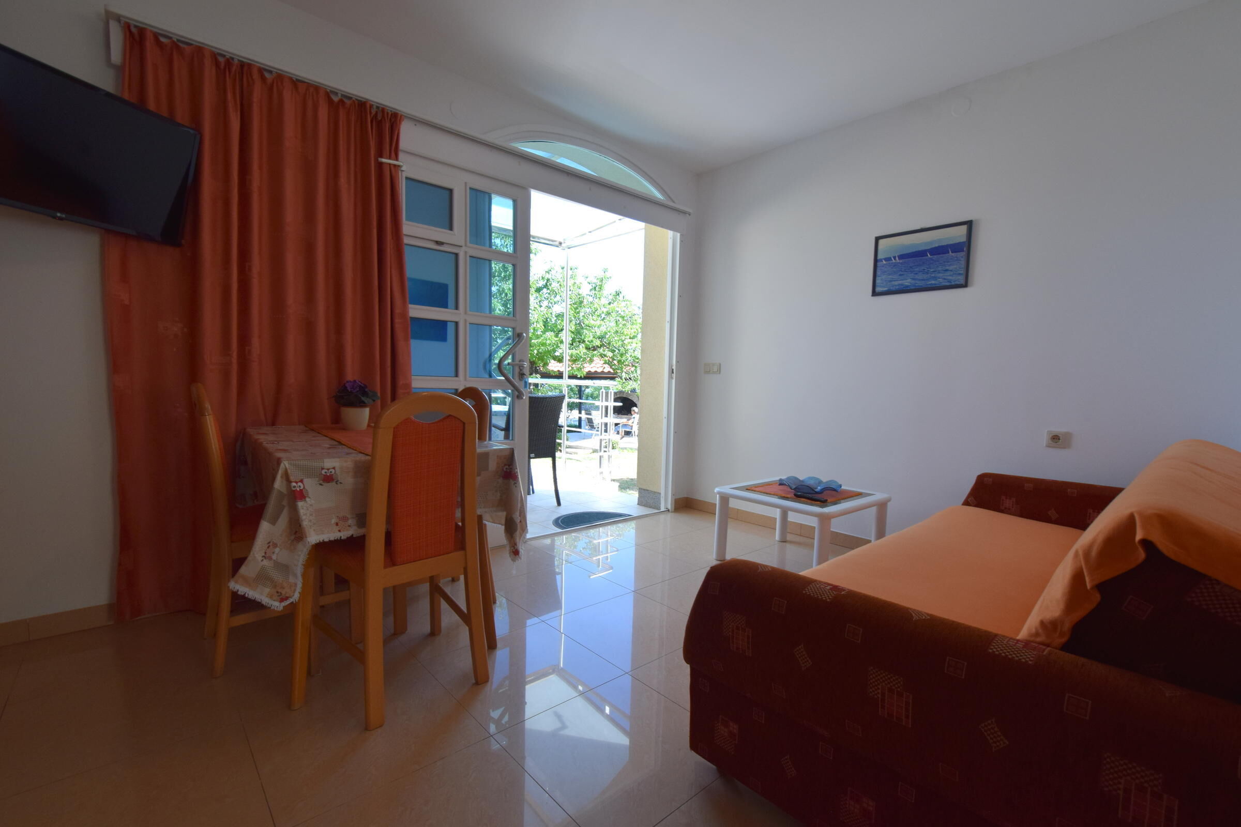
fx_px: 517
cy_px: 414
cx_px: 620
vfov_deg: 77.3
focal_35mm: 15
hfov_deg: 100.4
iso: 400
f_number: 6.3
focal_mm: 10
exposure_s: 1/160
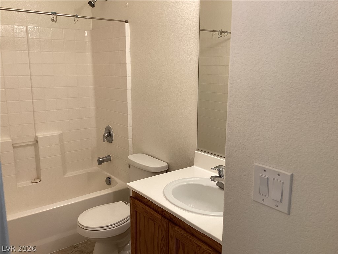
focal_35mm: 31
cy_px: 127
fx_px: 303
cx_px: 169
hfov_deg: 58.4
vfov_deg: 45.4
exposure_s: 1/50
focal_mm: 3.3
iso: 64
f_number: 2.4
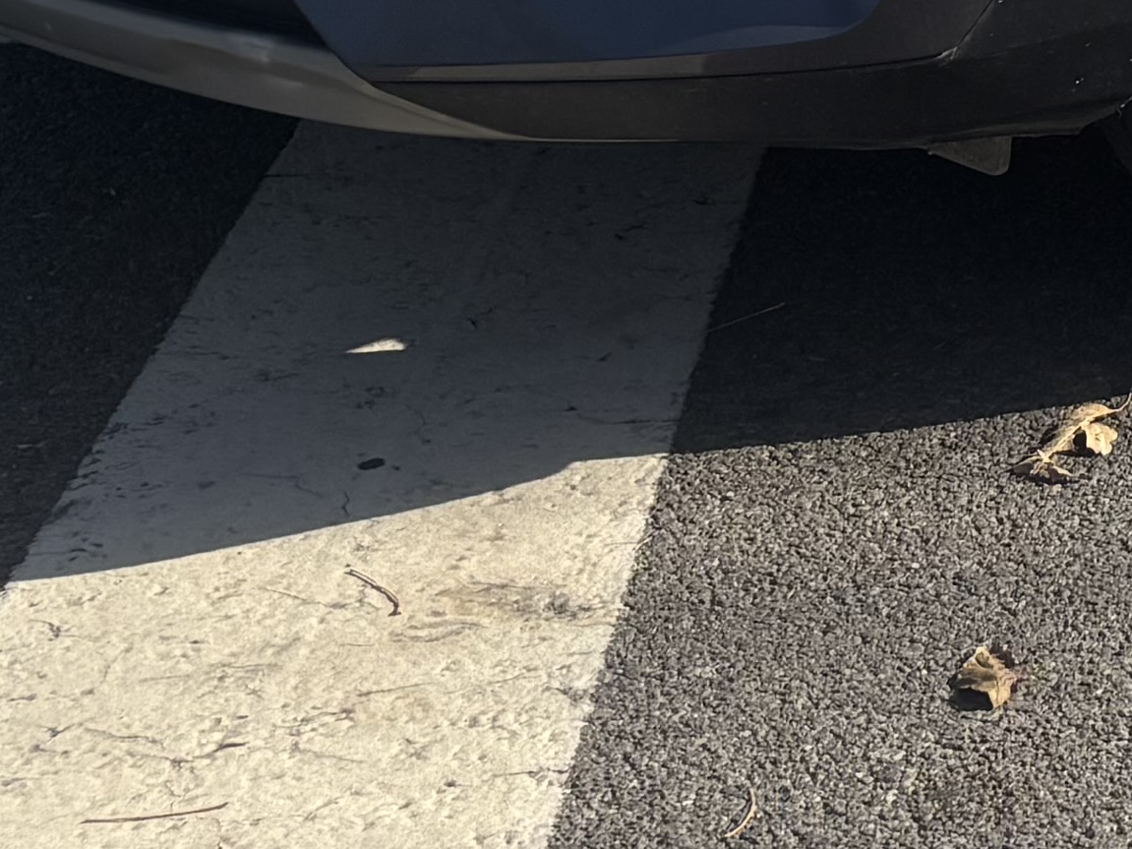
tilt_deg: -9.3
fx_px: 4218
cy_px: -757
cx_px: 1518
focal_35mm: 129
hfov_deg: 14.6
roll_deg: -0.1
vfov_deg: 10.7
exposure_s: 1/2857
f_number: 1.6
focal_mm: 5.96
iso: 50
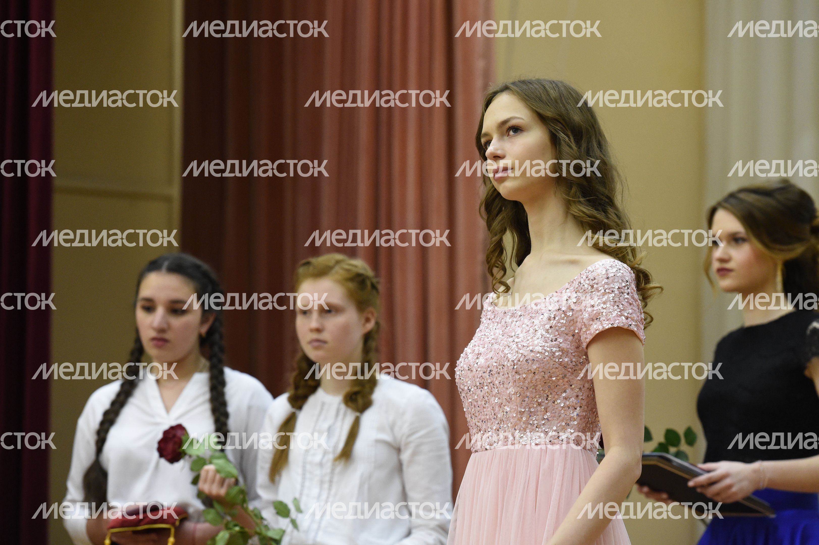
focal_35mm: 140
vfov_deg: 9.8
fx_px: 3183
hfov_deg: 14.7
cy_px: 272
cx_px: 410
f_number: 4.5
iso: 5000
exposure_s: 1/200
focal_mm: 140
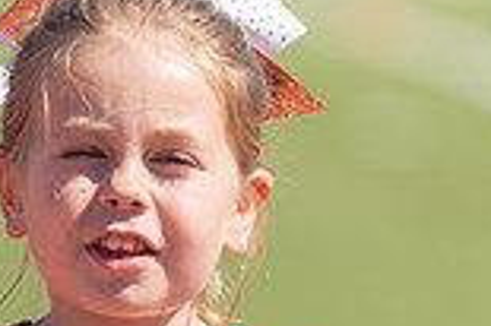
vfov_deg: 1.8
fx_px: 10218
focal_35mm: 750
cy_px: 372
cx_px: 133
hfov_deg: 2.8
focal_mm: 200
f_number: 2.8
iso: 100
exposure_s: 1/2000
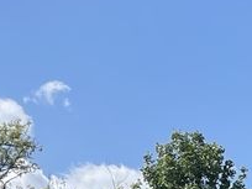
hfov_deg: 12.8
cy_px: 523
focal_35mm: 153
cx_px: 247
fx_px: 1114
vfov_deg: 8.5
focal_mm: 4.2
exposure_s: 1/4132
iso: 32
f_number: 1.6
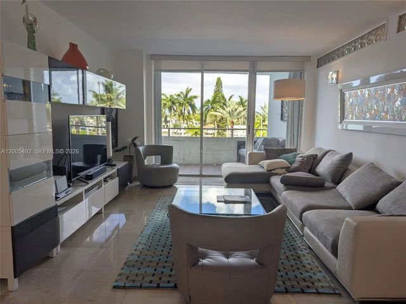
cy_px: 152
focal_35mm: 24
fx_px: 281
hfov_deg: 71.6
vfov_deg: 56.8
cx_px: 203
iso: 47
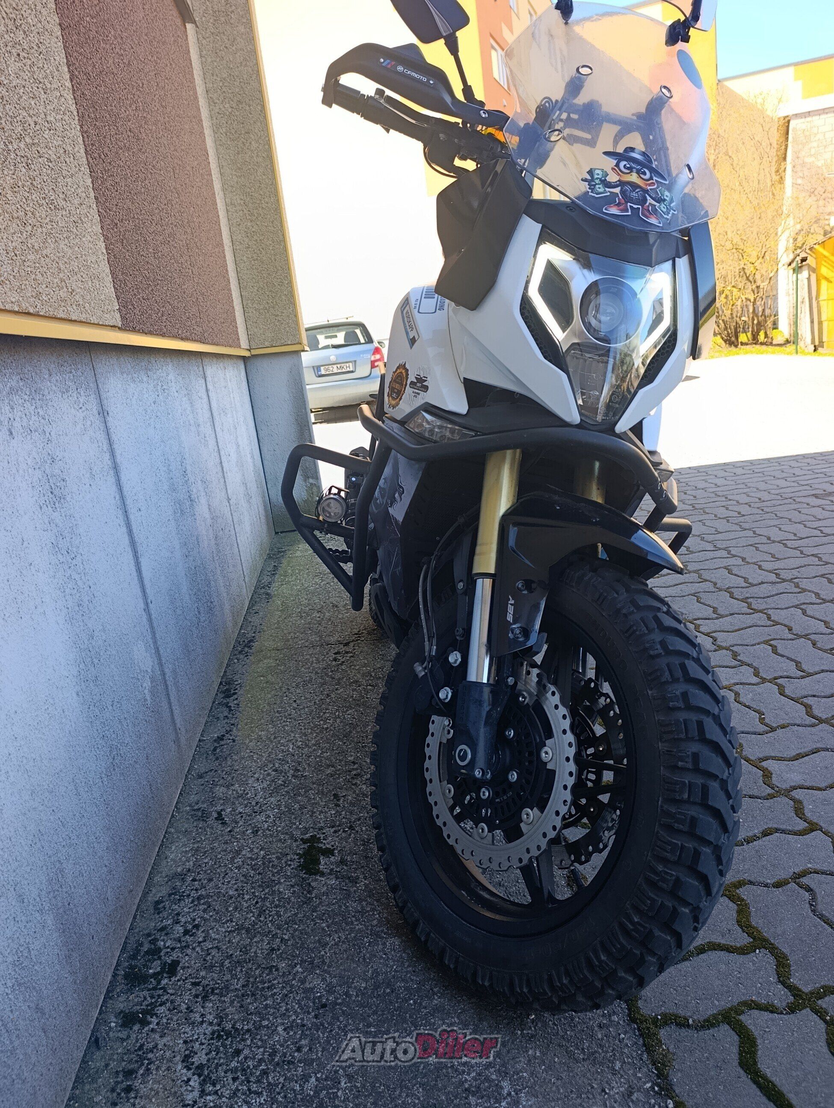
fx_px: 737
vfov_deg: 73.8
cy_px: 554
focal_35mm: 23
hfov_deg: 59.0
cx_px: 417
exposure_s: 1/100
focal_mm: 6.11
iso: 83
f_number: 1.65
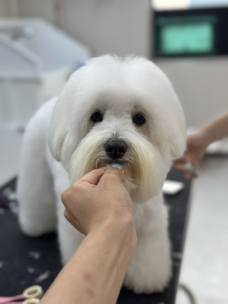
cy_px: 152
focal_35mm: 48
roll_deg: +1.5
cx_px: 114
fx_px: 422
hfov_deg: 30.3
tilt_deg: -15.9
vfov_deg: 39.7
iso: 80
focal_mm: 6.86
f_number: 1.78
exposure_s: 1/246
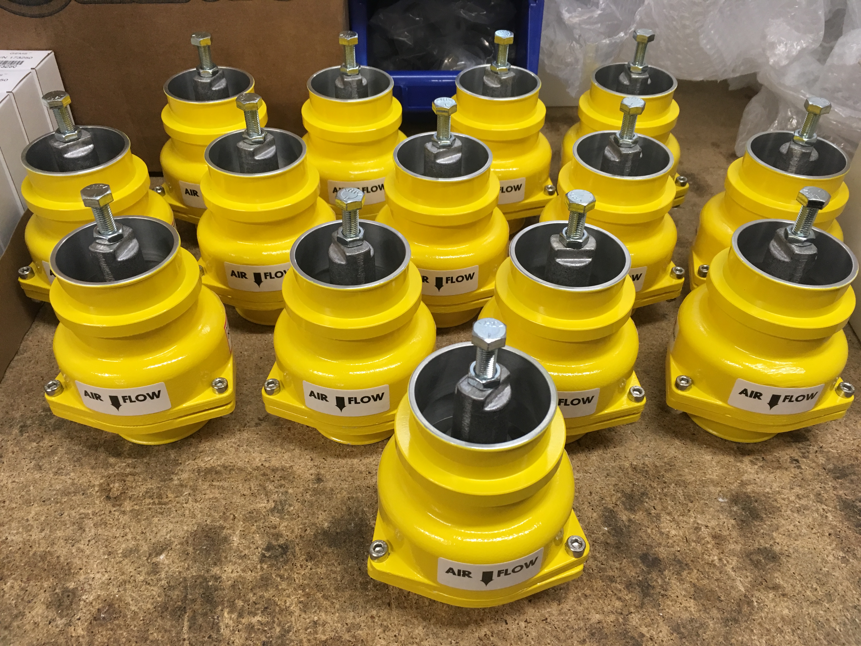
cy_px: 323
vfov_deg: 48.2
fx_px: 721
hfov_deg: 61.7
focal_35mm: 29
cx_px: 430
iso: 50
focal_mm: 4.15
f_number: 2.2
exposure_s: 1/33
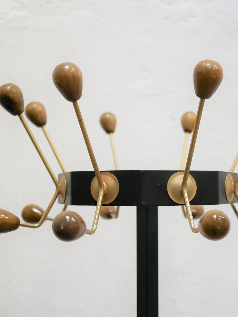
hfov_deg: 26.9
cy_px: 158
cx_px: 161
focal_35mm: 54
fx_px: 495
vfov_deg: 35.5
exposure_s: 1/60
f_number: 1.7
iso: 640
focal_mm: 20
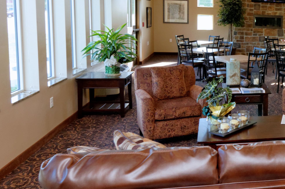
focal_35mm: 44
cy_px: 43
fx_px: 345
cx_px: 292
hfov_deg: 39.1
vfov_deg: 30.0
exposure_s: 1/60
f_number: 5.6
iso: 640
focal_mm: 11.5
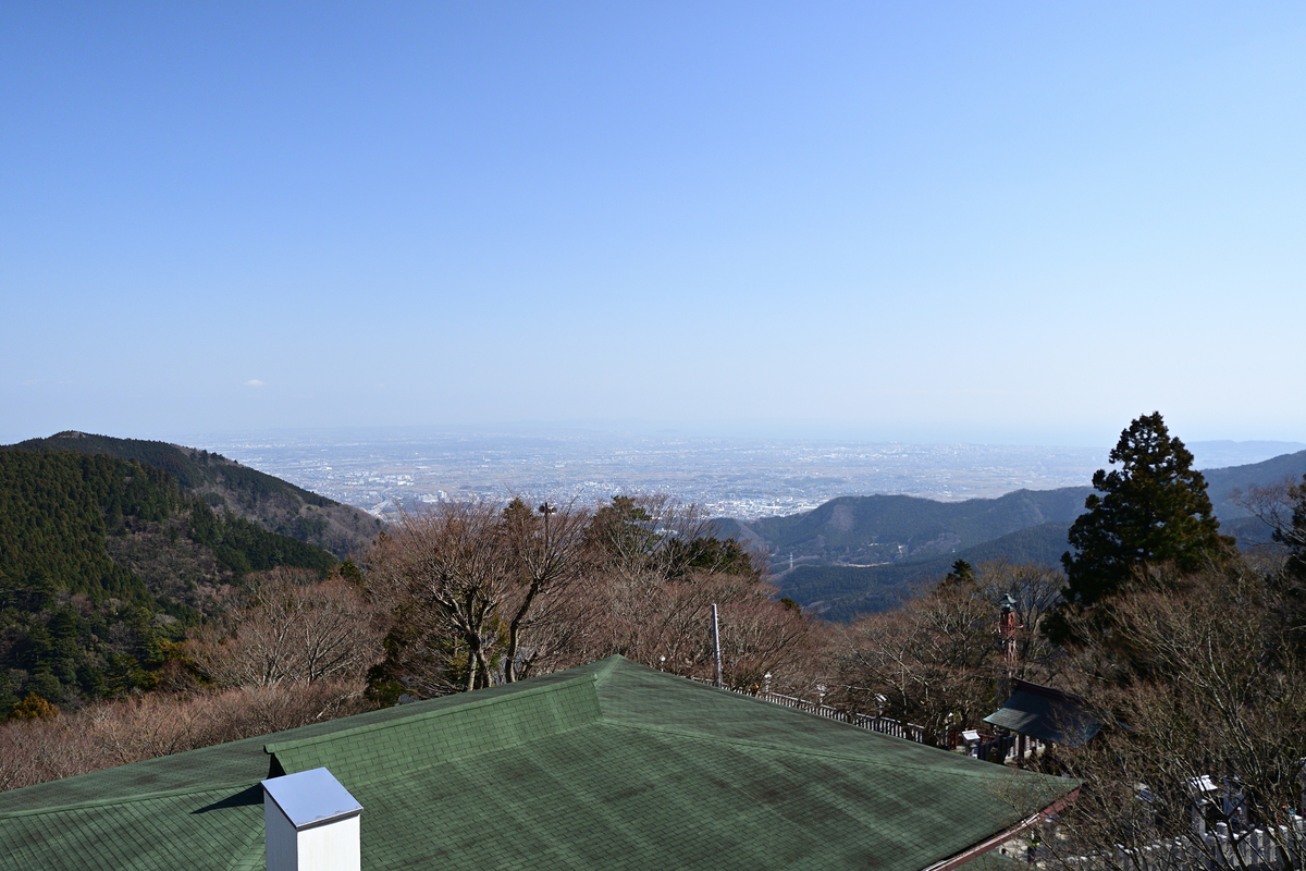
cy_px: 436
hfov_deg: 61.9
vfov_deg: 43.6
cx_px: 653
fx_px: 1088
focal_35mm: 30
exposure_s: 1/800
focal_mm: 20
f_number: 5.6
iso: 500
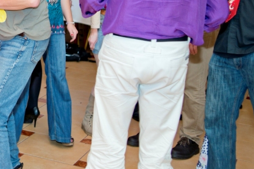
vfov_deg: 15.5
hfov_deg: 21.9
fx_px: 607
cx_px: -49
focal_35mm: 86
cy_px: -6
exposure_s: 1/320
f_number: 2.8
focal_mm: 35
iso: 320
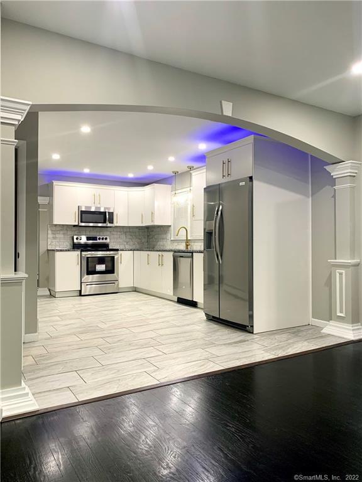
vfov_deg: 67.3
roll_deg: +0.4
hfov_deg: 53.1
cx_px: 181
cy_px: 241
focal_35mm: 26
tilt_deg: +1.3
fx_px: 363
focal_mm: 4.25
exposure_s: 1/60
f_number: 1.8
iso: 80
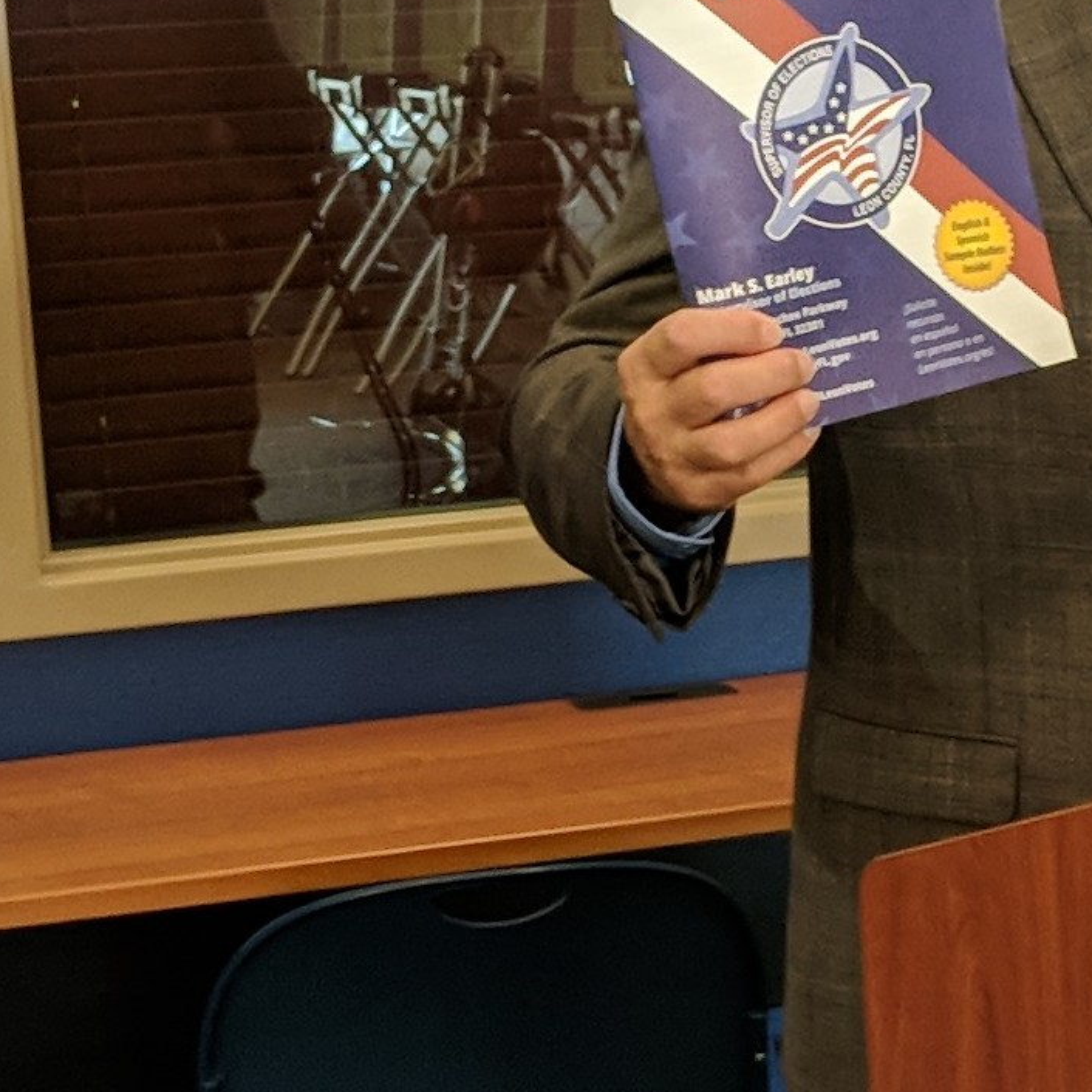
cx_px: 1347
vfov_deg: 27.8
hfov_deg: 25.7
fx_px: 2106
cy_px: 75
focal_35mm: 59
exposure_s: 1/60
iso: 190
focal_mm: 4.67
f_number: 2
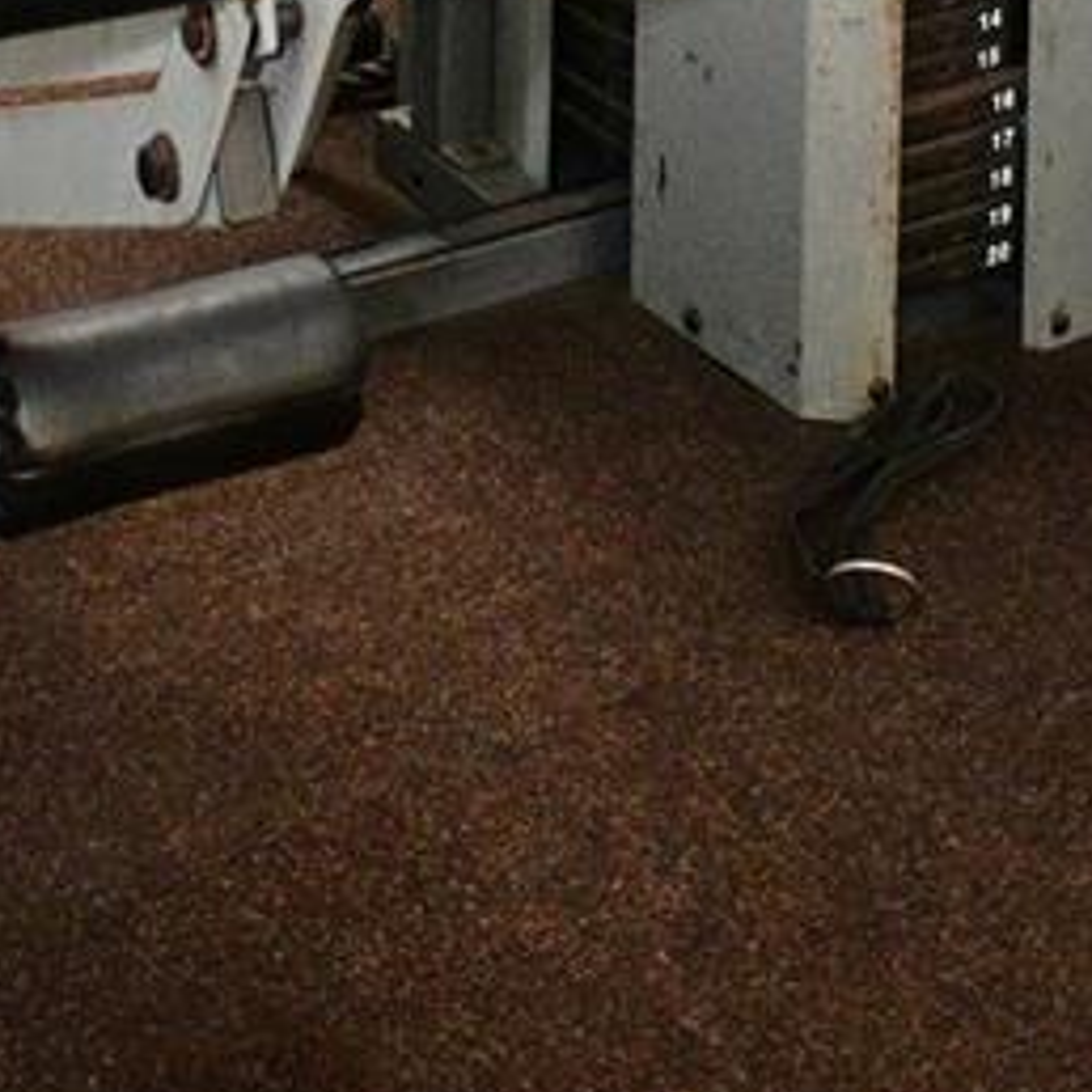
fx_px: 2747
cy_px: -910
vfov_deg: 17.8
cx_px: 561
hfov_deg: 22.5
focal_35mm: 77
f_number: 3.8
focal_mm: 13
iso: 4500
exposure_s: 1/200
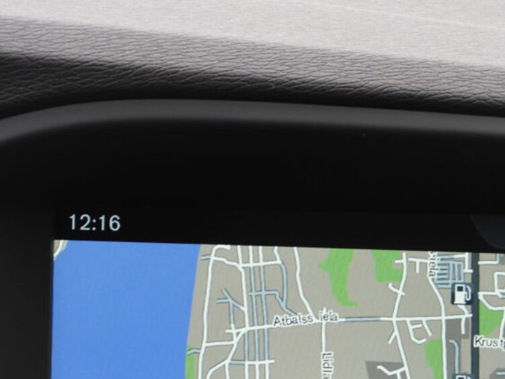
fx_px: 3589
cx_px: 324
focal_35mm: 246
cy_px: 395
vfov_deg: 6.0
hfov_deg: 8.0
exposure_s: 1/60
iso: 110
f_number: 4
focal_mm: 20.7
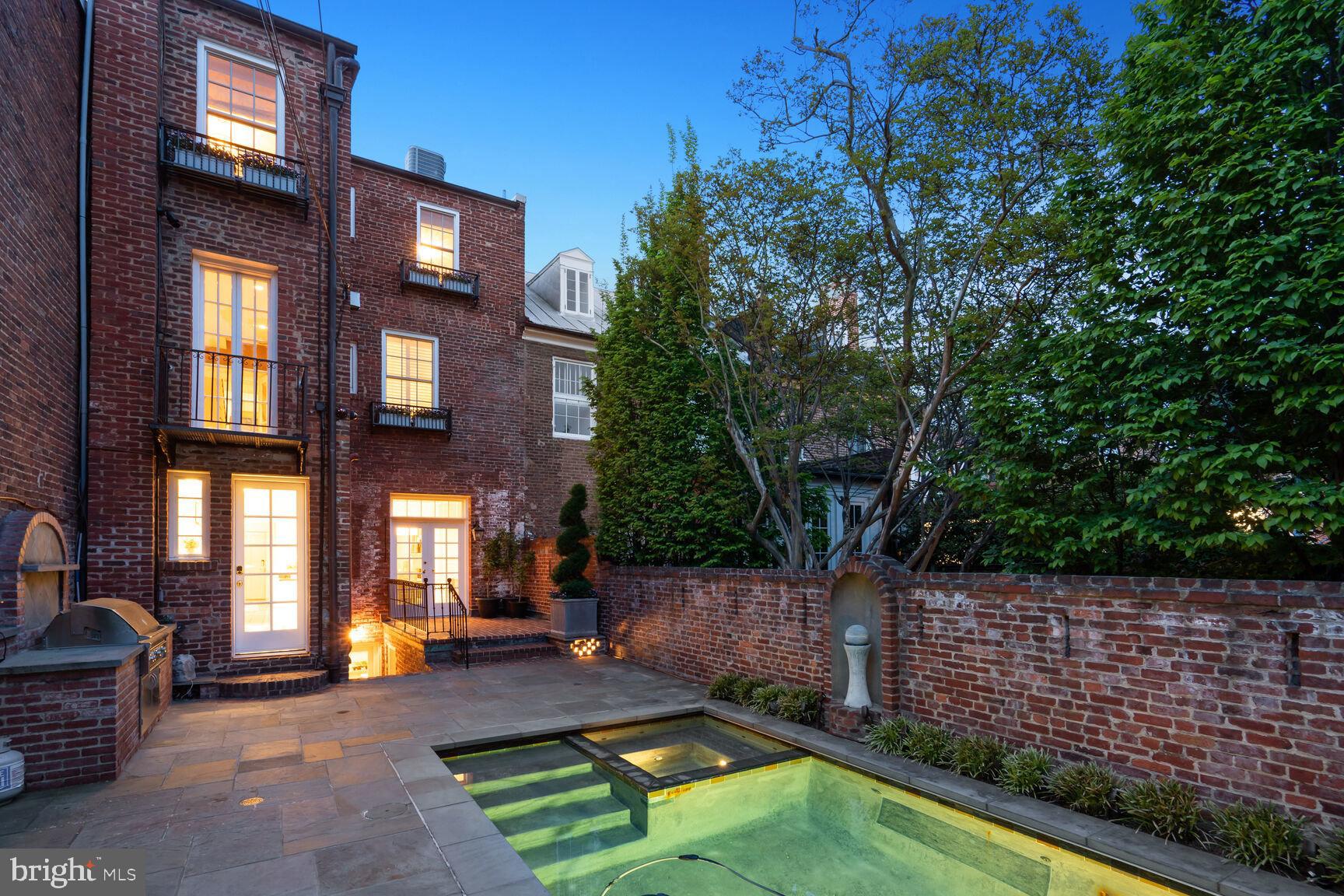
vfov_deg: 73.7
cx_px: 672
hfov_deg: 96.7
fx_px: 597
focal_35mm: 16
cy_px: 448
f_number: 8
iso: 250
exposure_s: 5
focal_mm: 16
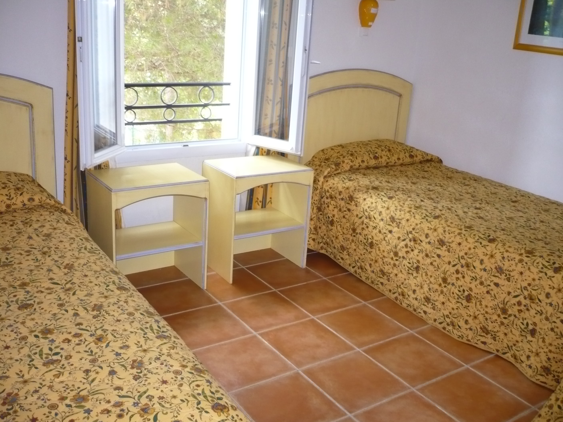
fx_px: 569
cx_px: 282
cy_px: 211
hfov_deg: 52.6
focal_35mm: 35
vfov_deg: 40.7
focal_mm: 5.8
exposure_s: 1/30
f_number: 2.8
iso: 200
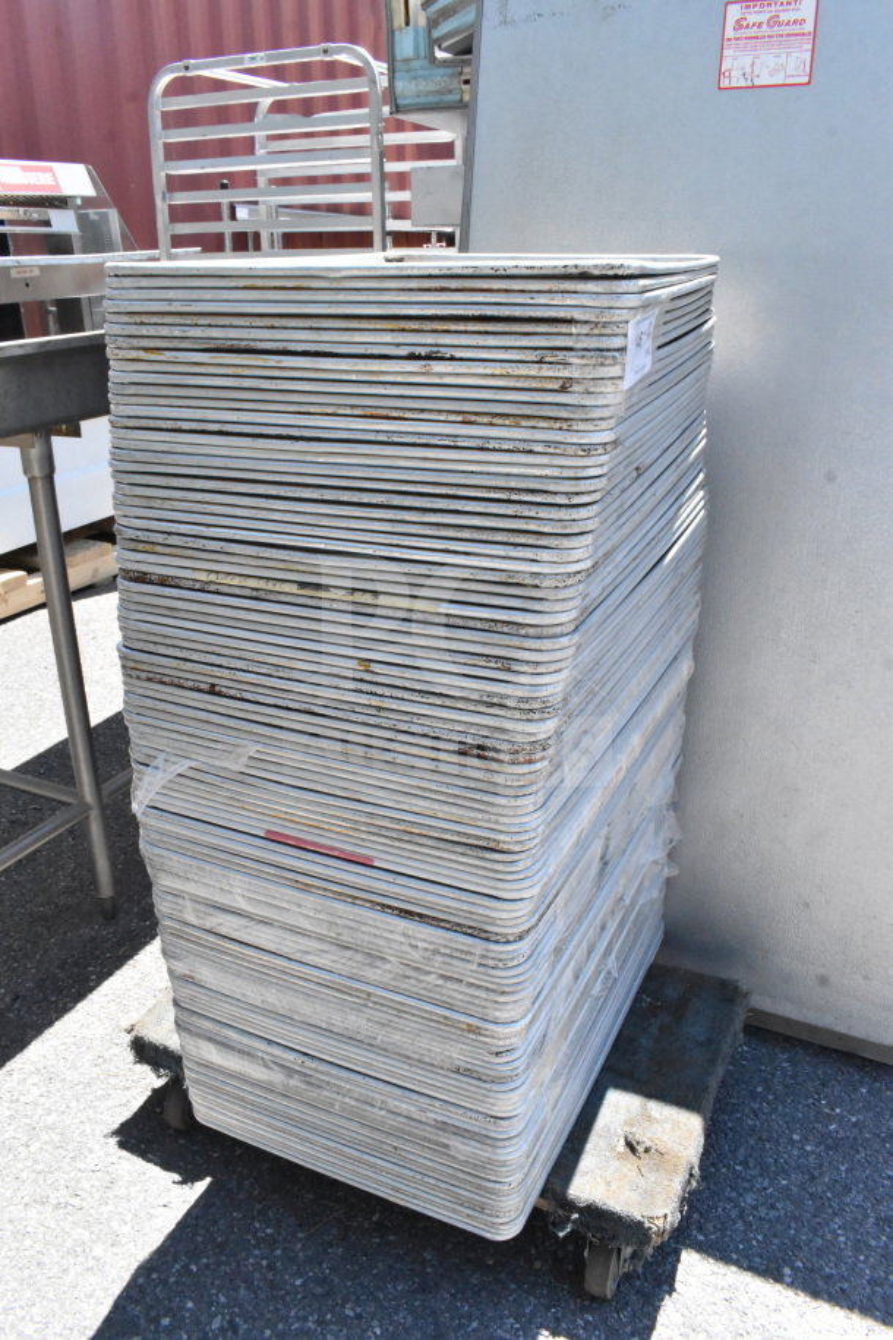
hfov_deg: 47.9
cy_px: 670
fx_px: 1005
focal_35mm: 27
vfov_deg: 67.4
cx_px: 446
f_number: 18
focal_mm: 18
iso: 6400
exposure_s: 1/1250
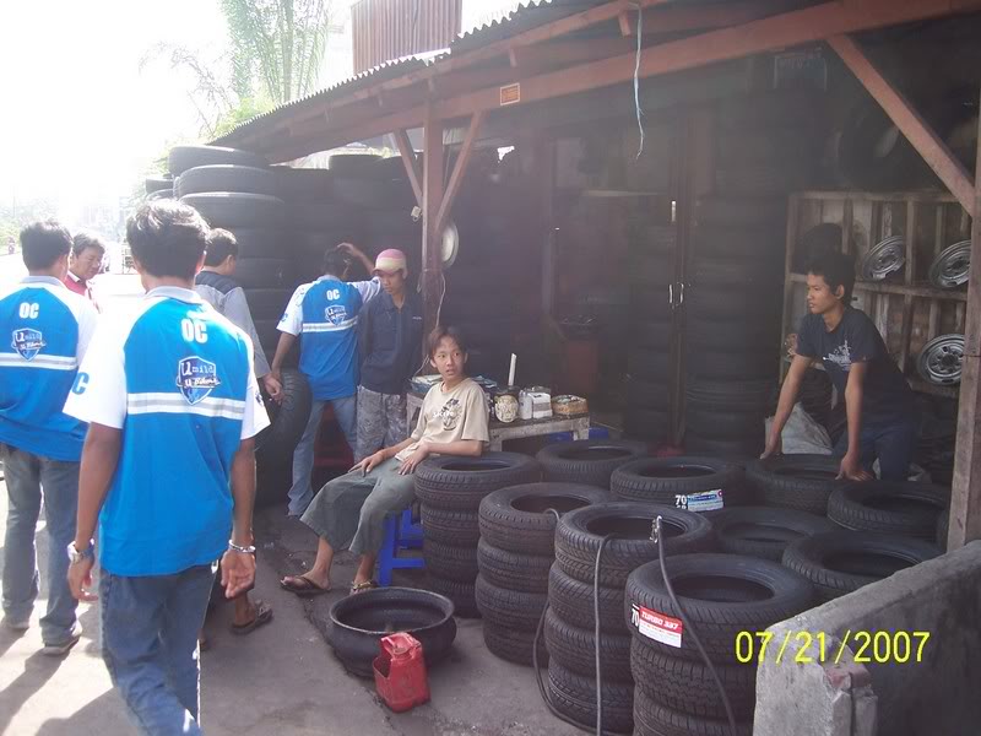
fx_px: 1020
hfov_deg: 51.4
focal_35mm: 36
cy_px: 368
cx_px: 490
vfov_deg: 39.7
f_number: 3
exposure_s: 1/125
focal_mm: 6
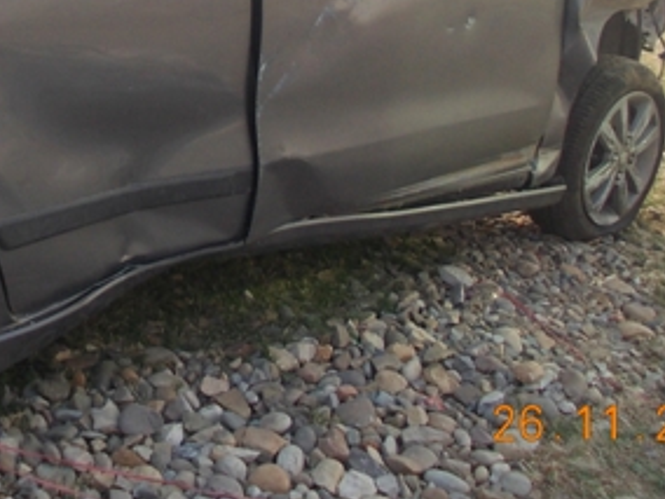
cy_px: -7
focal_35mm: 63
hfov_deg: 29.6
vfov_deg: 22.3
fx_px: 1210
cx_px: 87
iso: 80
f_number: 5.4
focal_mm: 4
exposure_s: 1/125
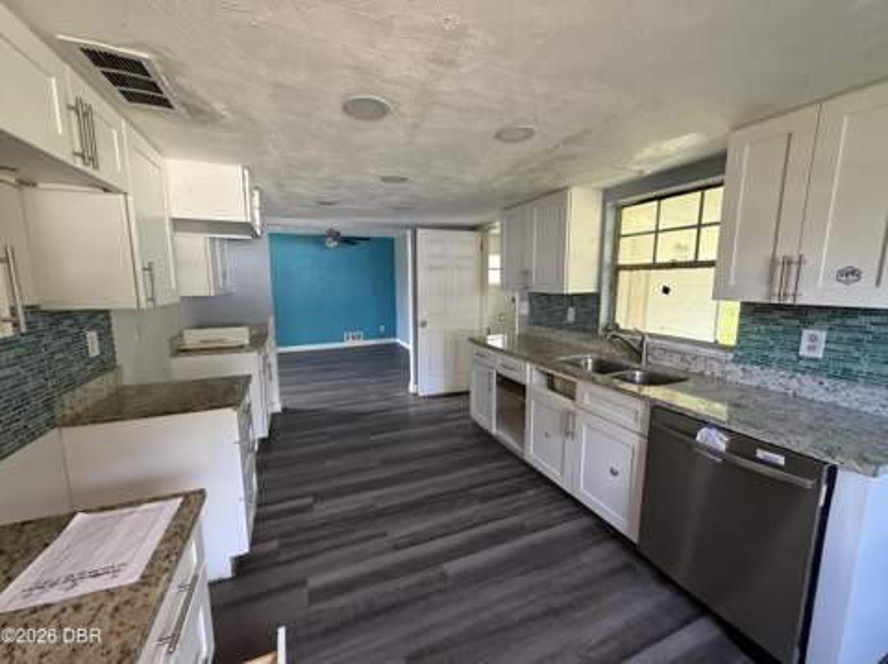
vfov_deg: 85.6
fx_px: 359
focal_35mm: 14
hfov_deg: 102.1
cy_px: 332
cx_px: 444
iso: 320
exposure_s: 1/75
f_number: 2.2
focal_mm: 2.22
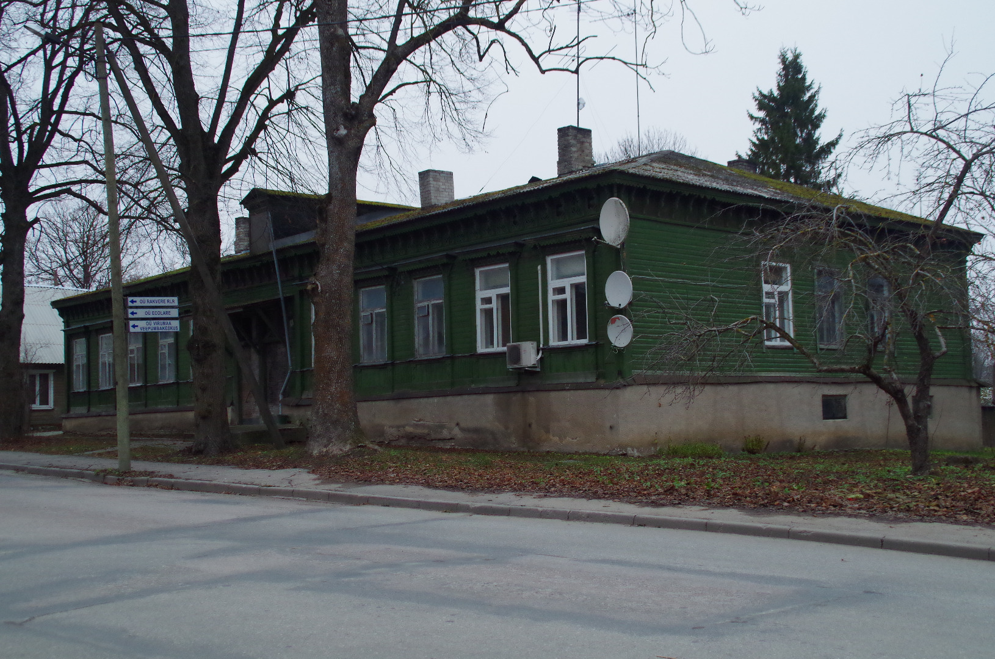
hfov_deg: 46.5
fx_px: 1159
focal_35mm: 42
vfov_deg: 31.8
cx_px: 498
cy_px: 330
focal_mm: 28
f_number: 6.3
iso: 1600
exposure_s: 1/50
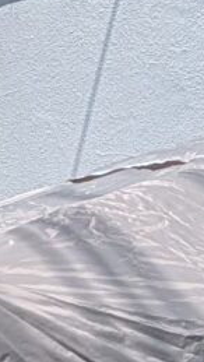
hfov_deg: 4.7
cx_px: 173
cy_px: 183
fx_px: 2477
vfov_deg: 8.4
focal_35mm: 258
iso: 50
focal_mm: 4.53
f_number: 1.7
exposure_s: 1/5848
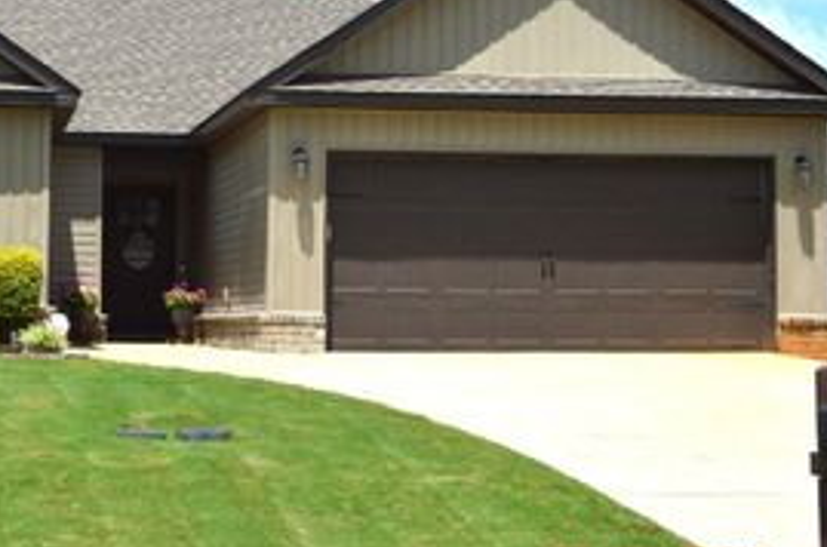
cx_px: 148
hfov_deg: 24.7
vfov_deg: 16.7
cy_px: 132
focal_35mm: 81
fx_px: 1855
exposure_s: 1/500
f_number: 11
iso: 250
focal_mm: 29
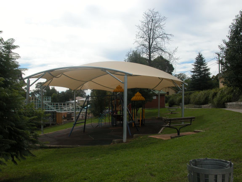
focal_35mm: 35
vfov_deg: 40.7
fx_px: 245
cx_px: 121
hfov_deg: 52.6
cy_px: 91
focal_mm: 8.9
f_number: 6.3
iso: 100
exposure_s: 1/344
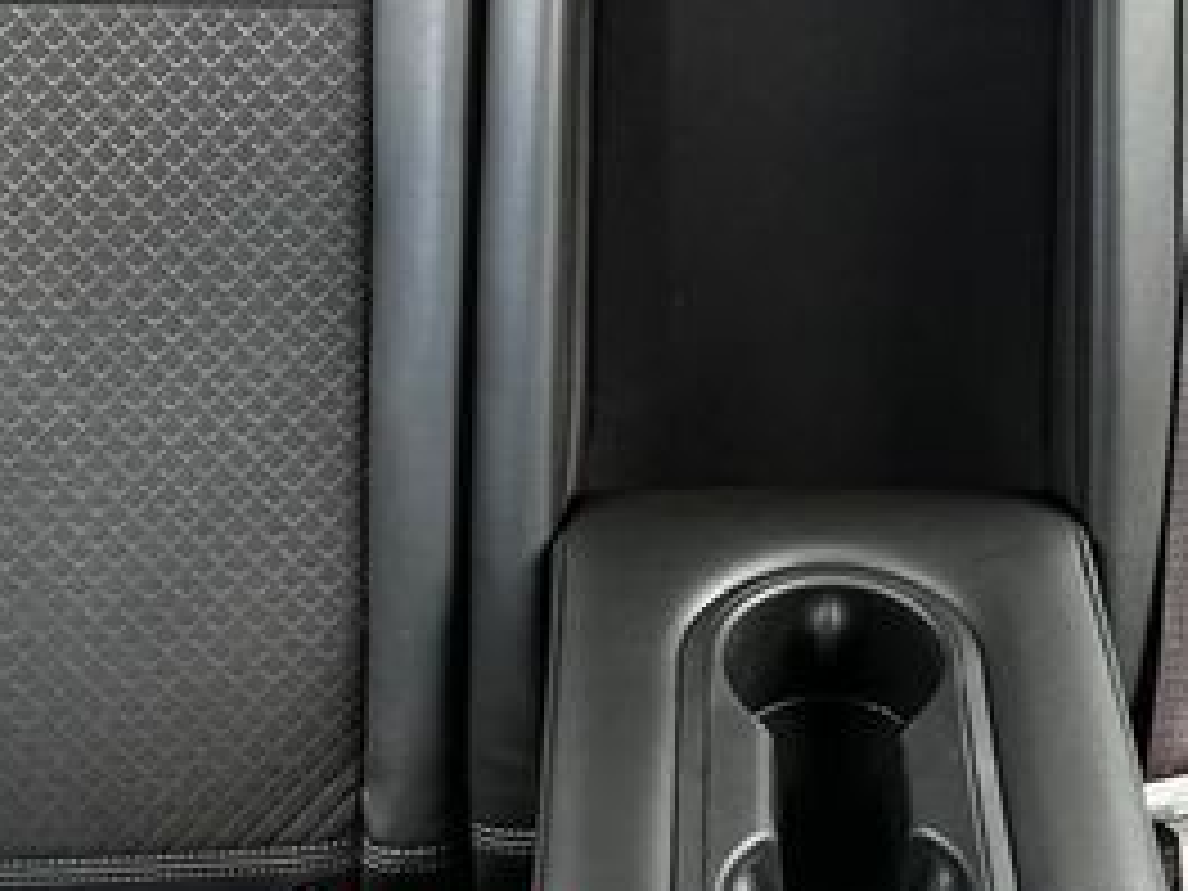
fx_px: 2162
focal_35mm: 63
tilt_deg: -21.1
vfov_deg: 22.2
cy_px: -54
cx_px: 878
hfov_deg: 30.3
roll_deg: -1.2
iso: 250
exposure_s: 1/60
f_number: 1.6
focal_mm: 5.1
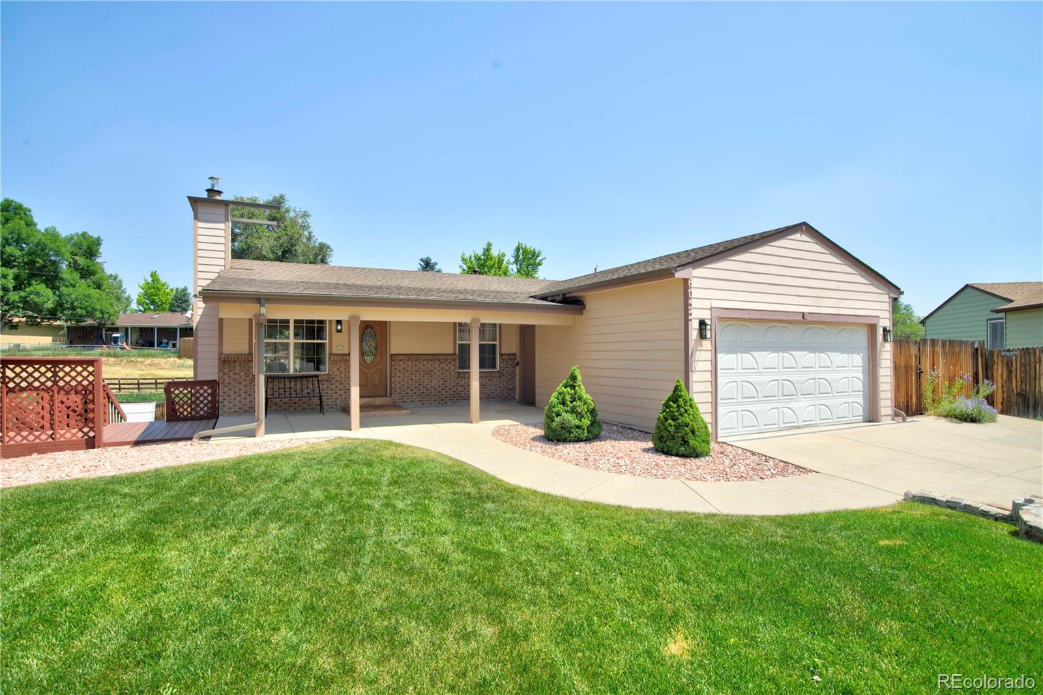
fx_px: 550
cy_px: 348
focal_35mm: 19
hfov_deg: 86.9
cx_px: 522
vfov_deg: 64.5
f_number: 10
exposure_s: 1/200
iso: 100
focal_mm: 19
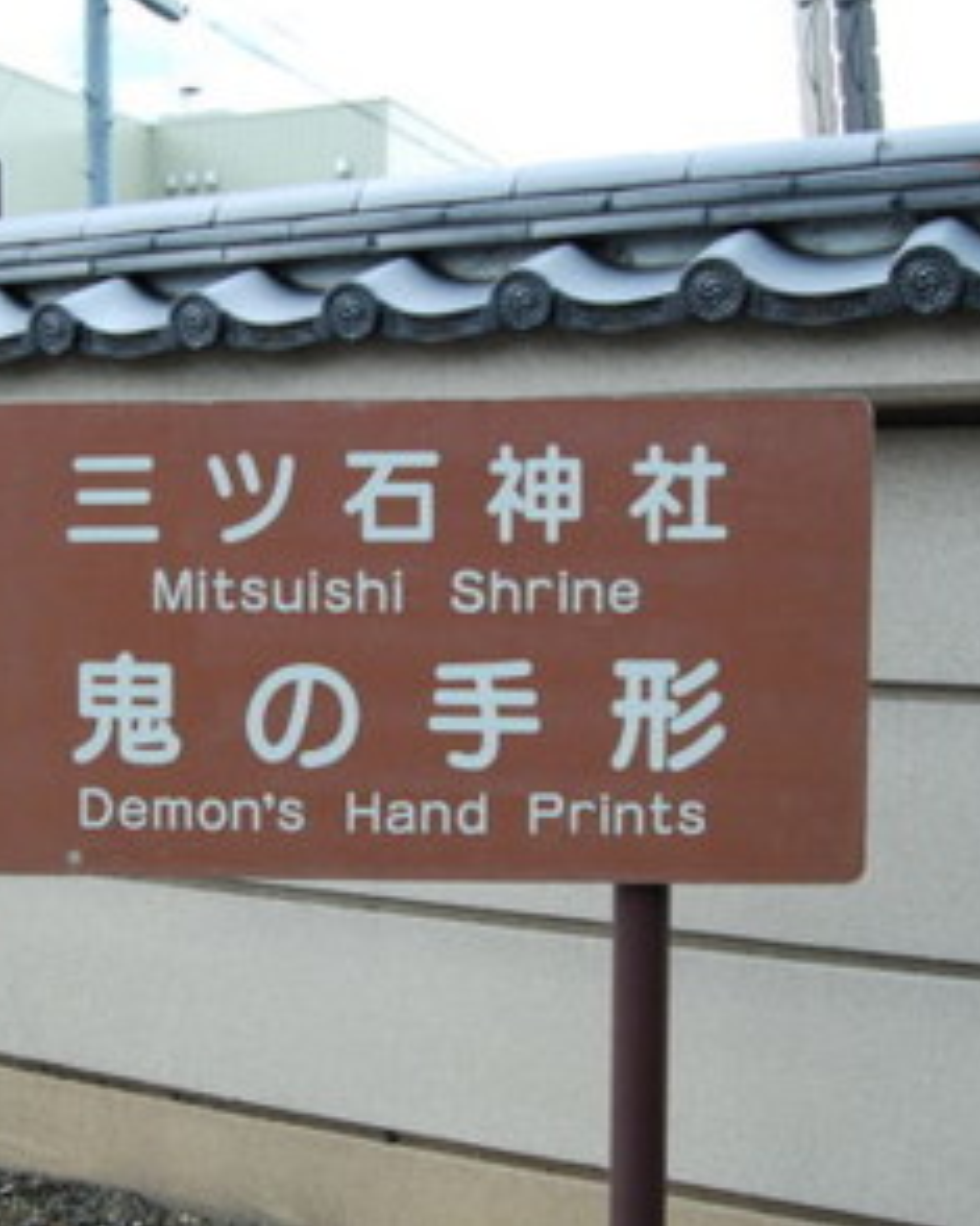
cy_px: 607
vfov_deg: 42.9
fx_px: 1560
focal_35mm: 43
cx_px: 350
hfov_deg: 34.6
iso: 200
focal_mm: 20
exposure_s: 1/125
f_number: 5.6
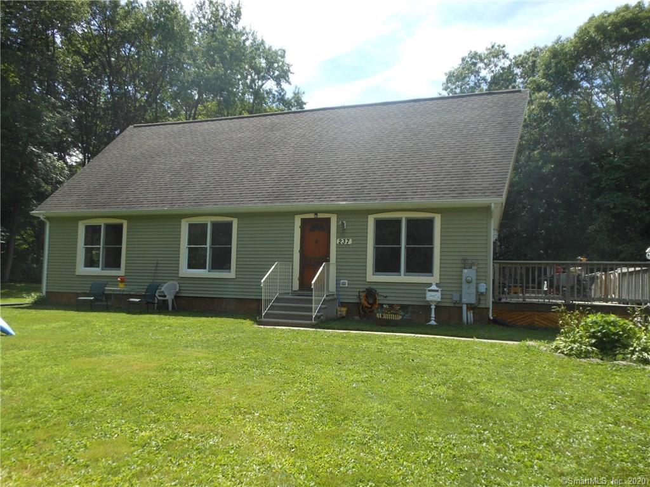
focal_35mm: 25
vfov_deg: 54.9
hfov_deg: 69.4
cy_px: 244
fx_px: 469
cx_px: 325
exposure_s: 1/500
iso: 80
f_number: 3.2
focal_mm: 4.5
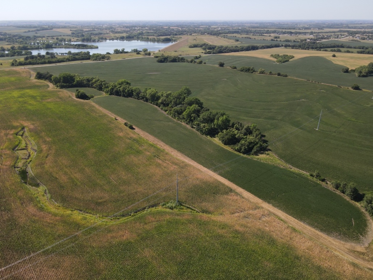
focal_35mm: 24
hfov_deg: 71.6
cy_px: 140
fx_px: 259
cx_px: 186
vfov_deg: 56.8
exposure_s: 1/500
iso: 100
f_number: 2.8
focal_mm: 4.5
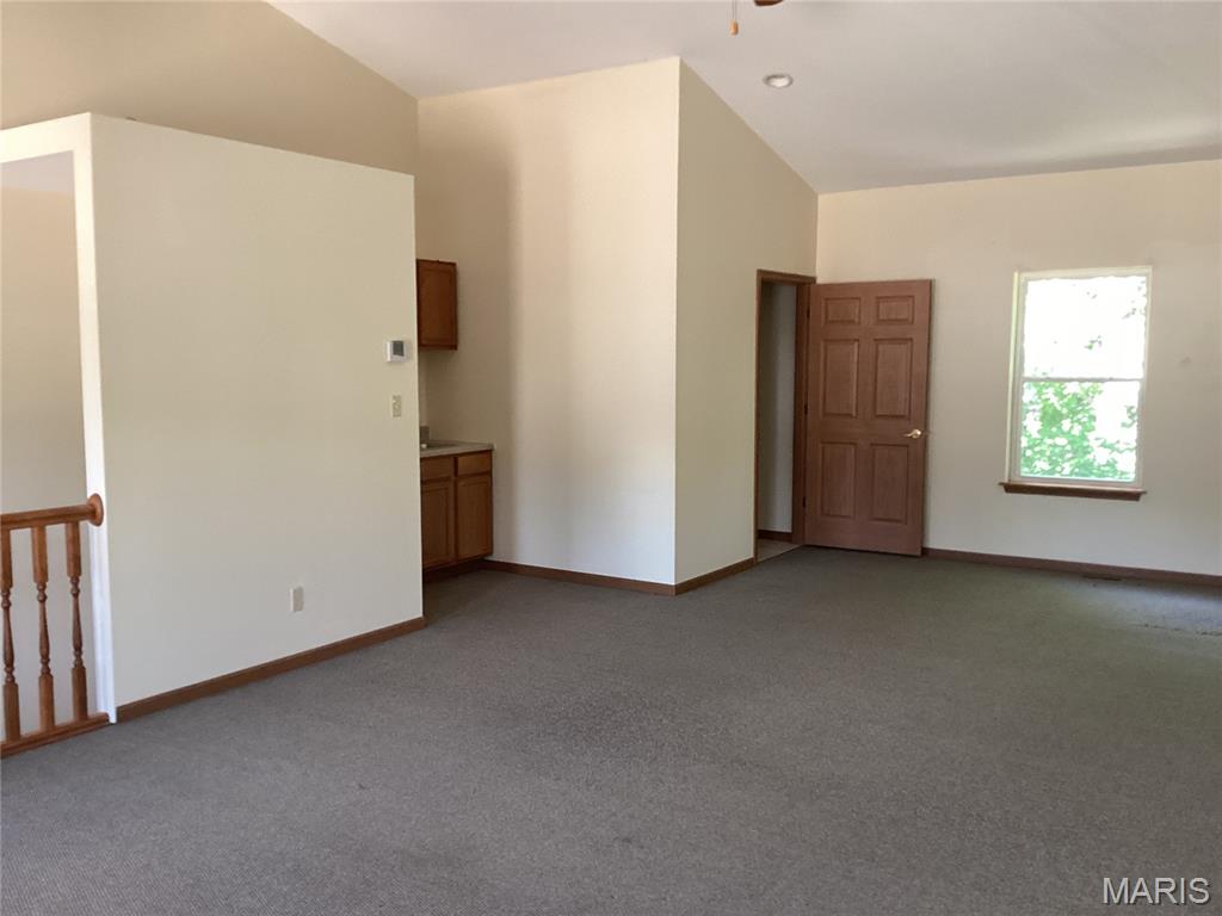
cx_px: 611
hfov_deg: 58.4
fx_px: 1094
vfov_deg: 45.4
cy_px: 458
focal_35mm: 31
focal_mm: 3.3
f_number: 2.4
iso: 200
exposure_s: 1/60
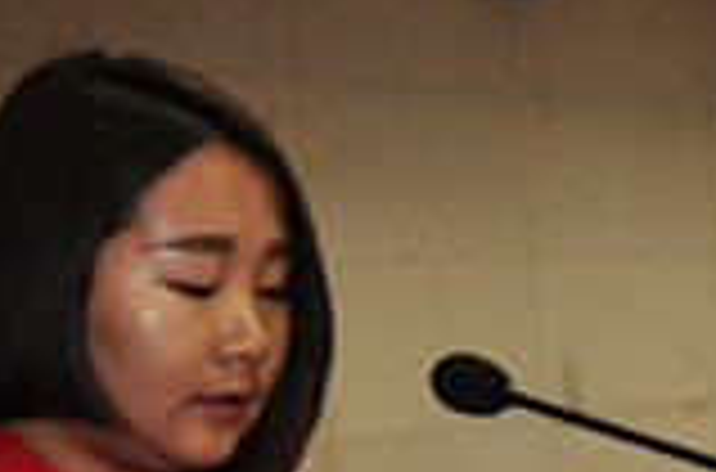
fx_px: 2062
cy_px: 443
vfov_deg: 13.0
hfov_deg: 19.0
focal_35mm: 104
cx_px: 752
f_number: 4
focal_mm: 22
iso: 800
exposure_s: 1/60
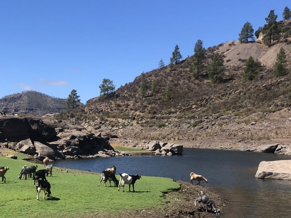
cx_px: 42
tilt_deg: -2.8
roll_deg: +0.9
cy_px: 163
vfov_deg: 21.7
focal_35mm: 67
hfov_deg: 28.1
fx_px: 563
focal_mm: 3.99
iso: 20
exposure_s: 1/1736
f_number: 1.8
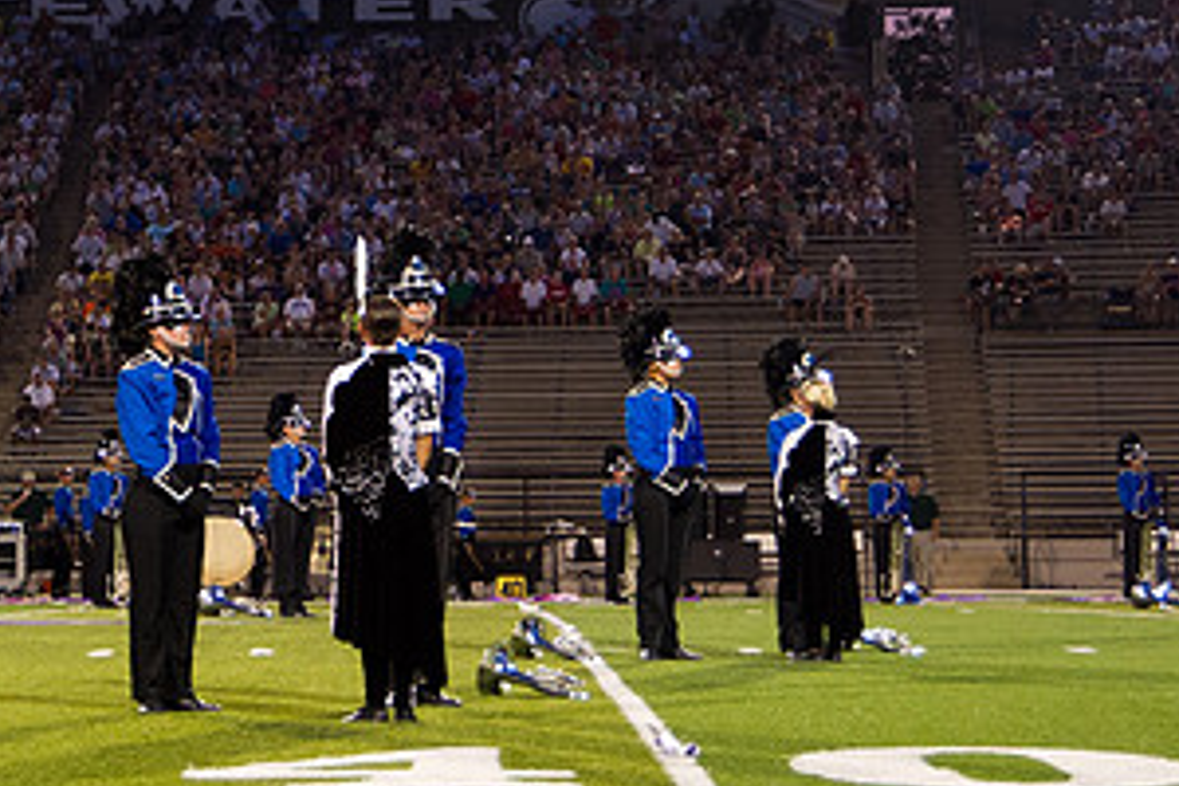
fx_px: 4257
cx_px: 277
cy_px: 427
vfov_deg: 10.5
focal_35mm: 130
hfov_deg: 15.7
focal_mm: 52
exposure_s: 1/200
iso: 2500
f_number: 4.8
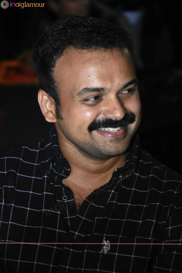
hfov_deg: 6.5
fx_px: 1592
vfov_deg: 9.8
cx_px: 91
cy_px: 136
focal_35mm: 210
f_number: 6.3
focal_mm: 140
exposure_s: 1/100
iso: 10000
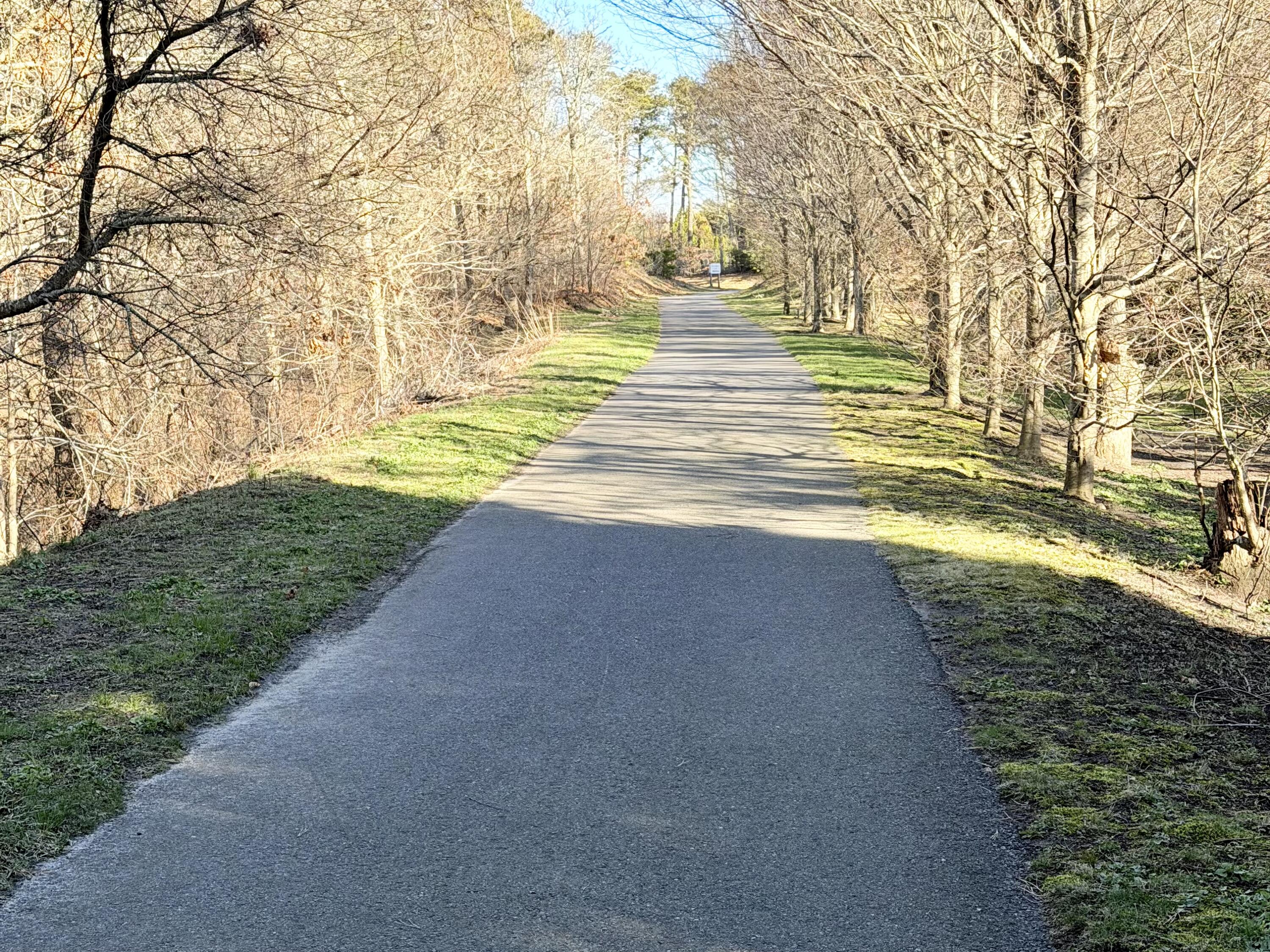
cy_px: 476
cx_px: 635
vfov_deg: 30.3
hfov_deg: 39.7
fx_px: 1761
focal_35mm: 48
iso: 80
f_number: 1.78
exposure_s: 1/1484
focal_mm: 6.76
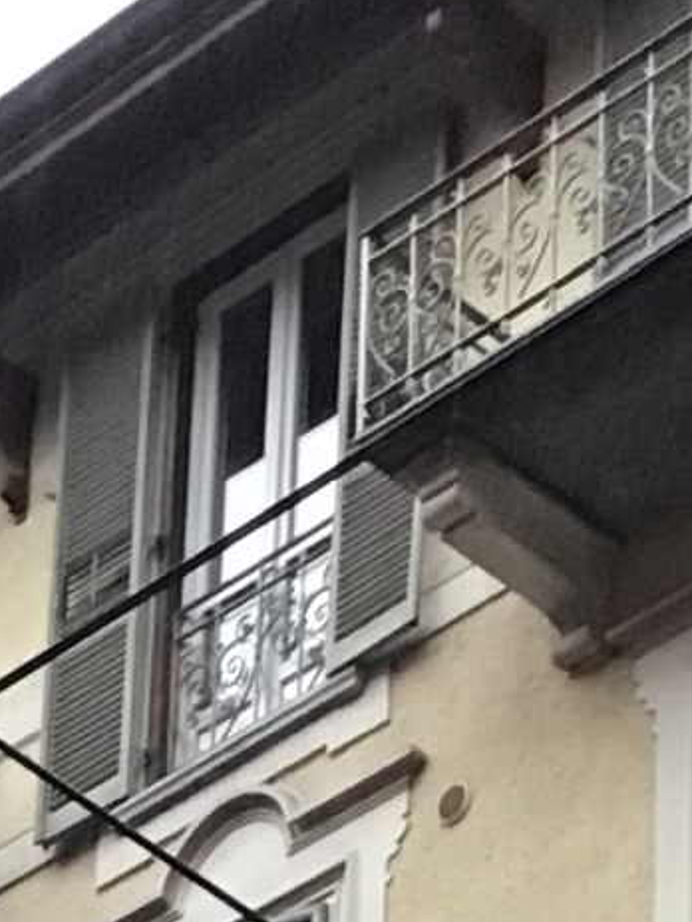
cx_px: 966
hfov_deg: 7.8
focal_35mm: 187
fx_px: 4984
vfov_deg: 9.5
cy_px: 2118
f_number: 2.4
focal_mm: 3.3
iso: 160
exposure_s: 1/33
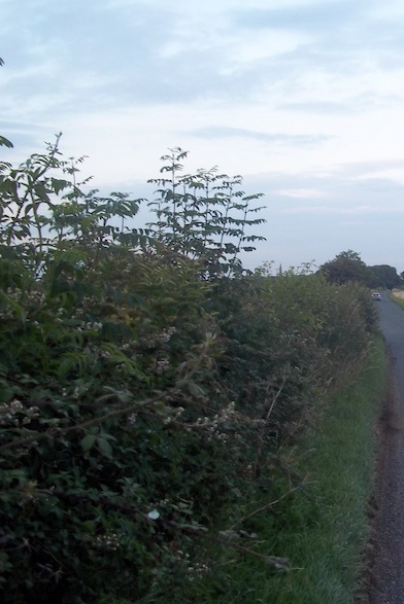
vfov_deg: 38.9
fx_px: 857
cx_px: 376
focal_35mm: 51
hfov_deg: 25.5
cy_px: 308
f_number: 3.1
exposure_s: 1/60
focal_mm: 6.5
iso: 80
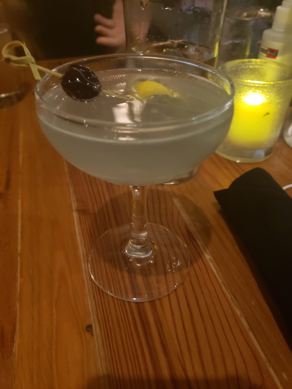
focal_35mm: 26
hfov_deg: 53.1
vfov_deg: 67.3
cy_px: 194
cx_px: 146
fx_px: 292
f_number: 1.5
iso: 640
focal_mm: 4.3
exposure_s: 1/10
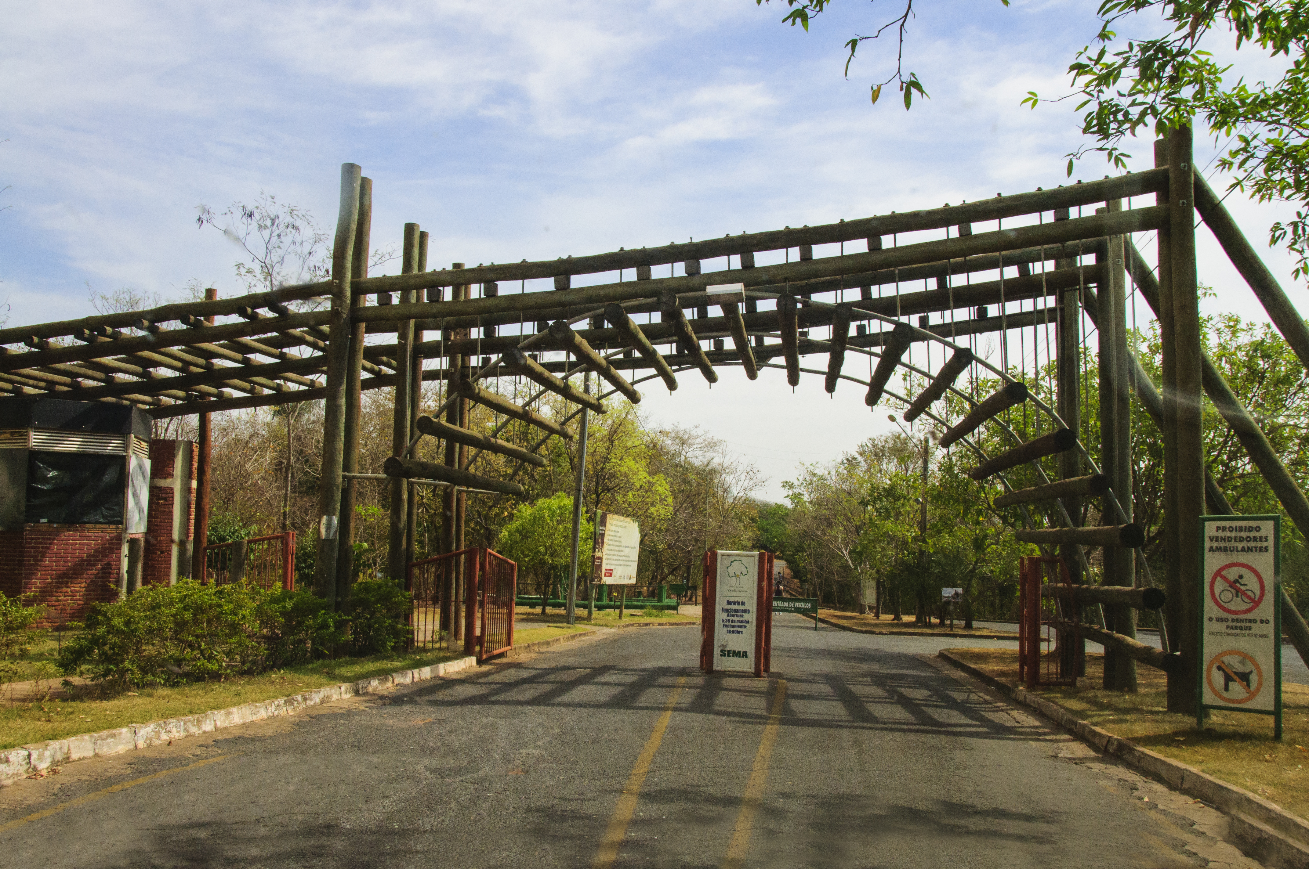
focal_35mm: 30
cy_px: 434
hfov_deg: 62.0
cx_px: 654
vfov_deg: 43.5
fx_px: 1089
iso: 2000
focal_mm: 20
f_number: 13
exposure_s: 1/750
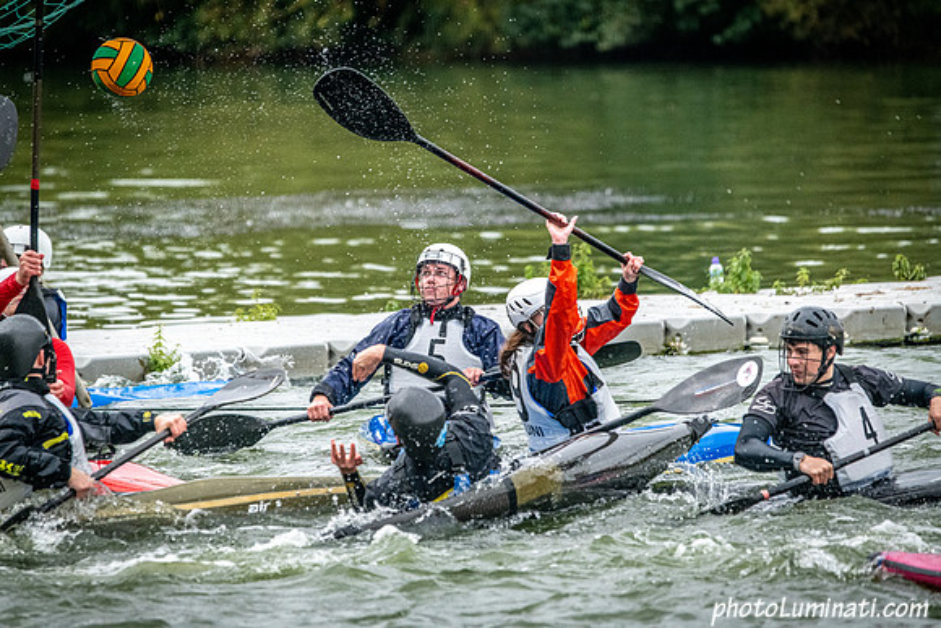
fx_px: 10458
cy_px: 314
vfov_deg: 3.4
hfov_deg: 5.2
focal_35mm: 400
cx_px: 470
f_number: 6.3
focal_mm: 400
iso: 3200
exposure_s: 1/2500
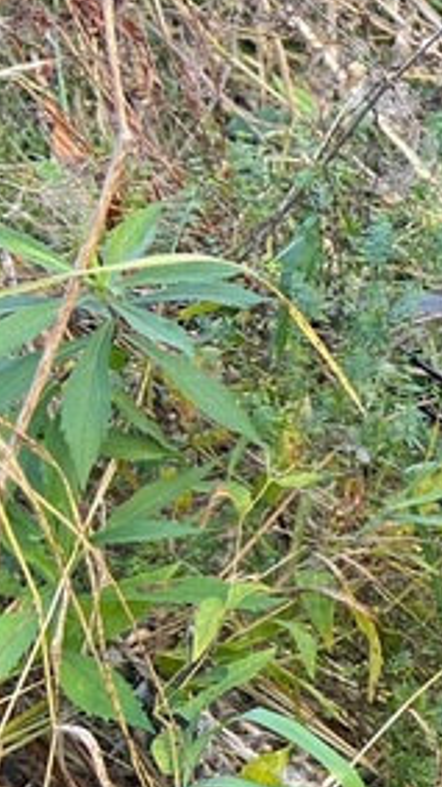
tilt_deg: -39.5
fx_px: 1668
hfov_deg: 12.4
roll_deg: -3.7
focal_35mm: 80
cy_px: 567
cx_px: 1001
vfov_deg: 26.3
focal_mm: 5.7
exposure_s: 1/123
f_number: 1.5
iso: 32
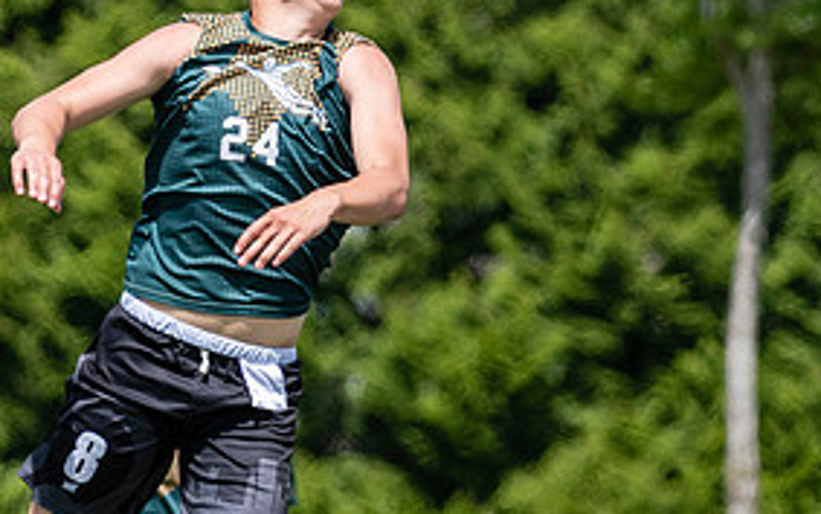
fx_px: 23364
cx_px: 828
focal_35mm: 1044
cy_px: 213
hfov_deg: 2.0
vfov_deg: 1.3
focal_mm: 220
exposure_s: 1/1600
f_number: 4
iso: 250
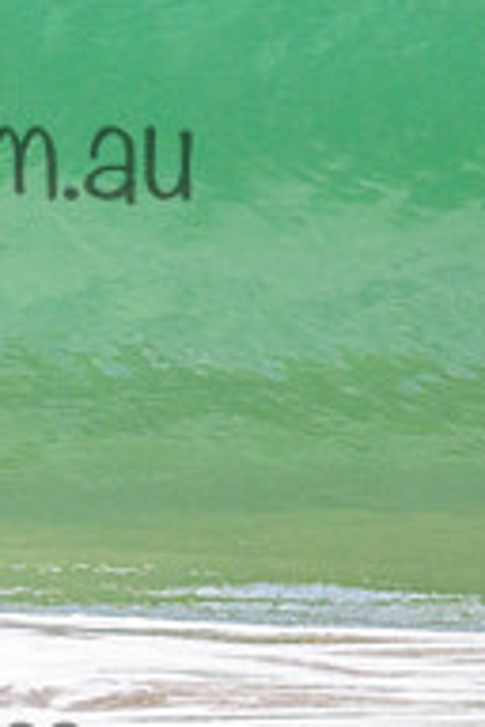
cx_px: -208
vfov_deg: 1.1
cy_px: 112
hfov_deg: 0.8
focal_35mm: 1816
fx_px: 36695
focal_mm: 600
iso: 1600
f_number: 11
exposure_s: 1/2000
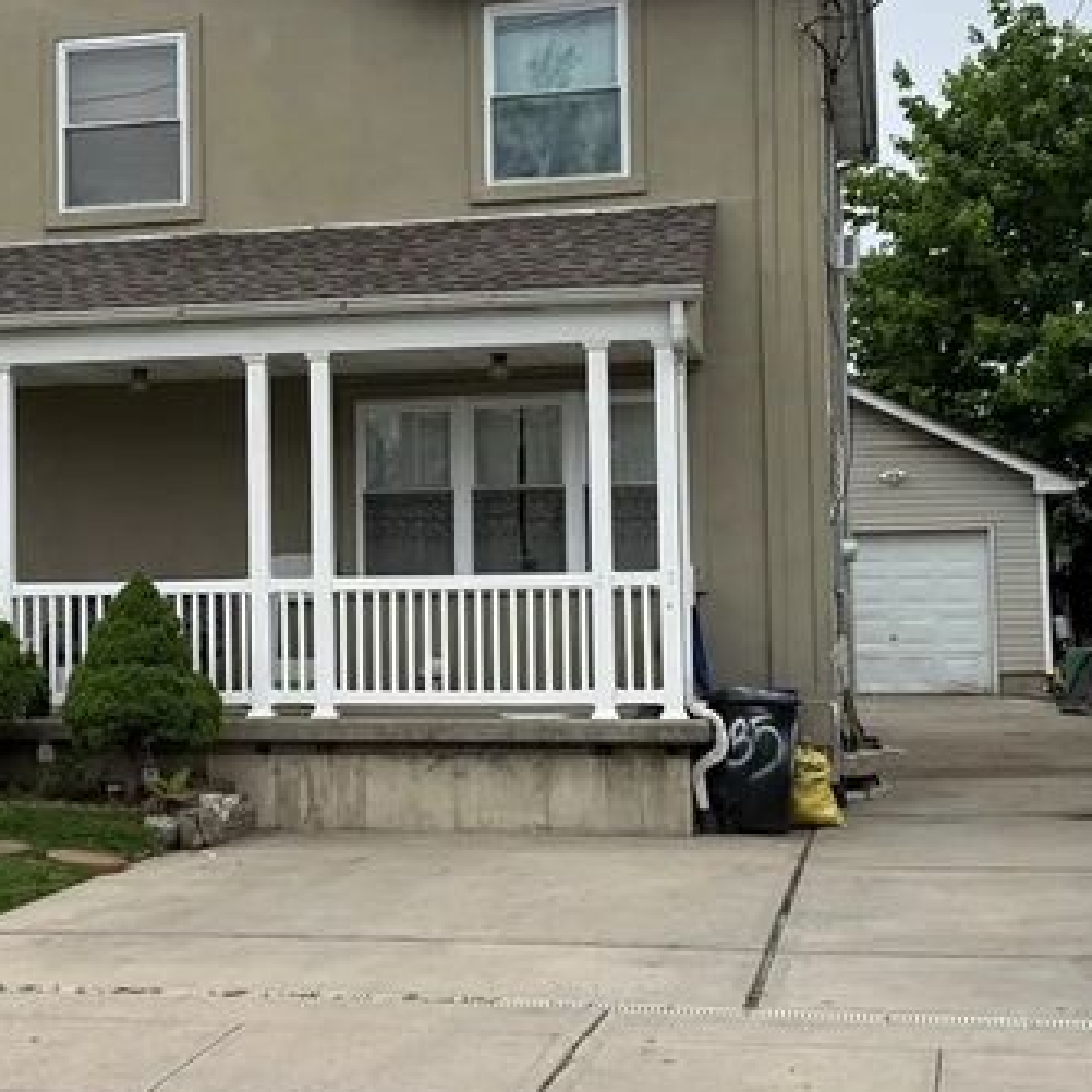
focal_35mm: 65
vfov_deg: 26.5
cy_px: 458
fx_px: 2320
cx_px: 298
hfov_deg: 26.2
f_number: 1.78
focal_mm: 6.76
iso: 80
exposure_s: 1/4673
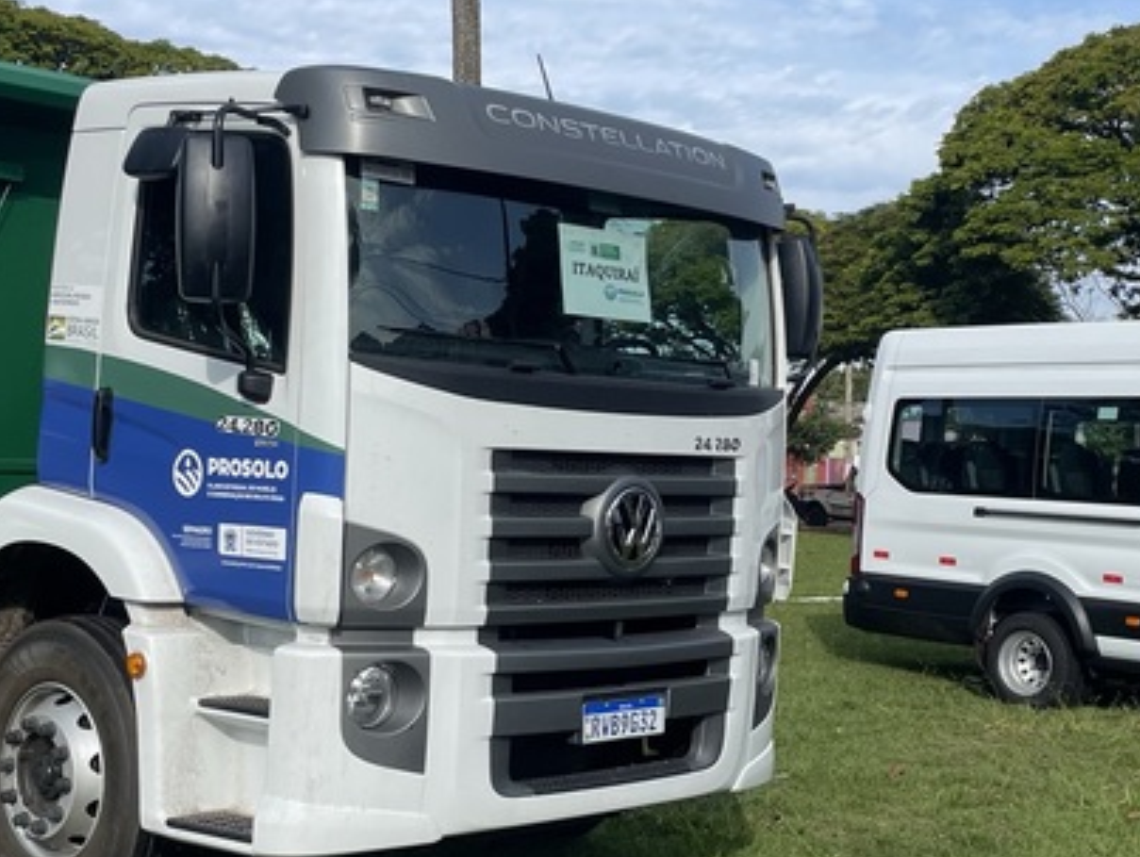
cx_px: 668
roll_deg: -0.5
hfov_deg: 33.1
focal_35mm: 58
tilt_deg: +1.1
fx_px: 1912
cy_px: 440
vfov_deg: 25.3
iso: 32
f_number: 1.6
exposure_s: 1/2564
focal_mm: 4.2
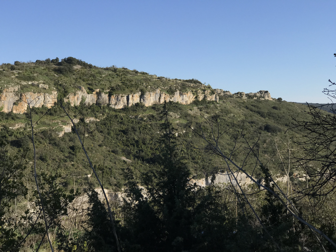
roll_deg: +1.2
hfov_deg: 33.8
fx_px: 553
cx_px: 168
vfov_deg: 25.7
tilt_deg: -0.7
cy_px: 126
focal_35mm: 57
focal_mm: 6.6
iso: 20
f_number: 2.8
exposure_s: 1/997
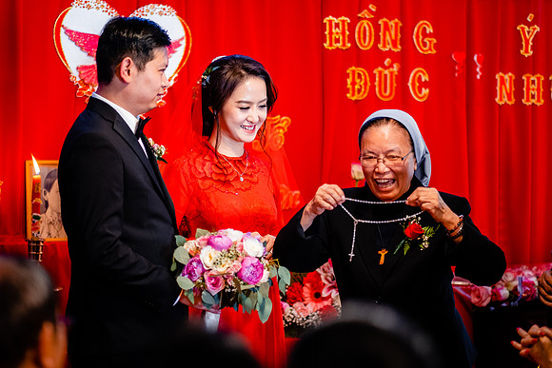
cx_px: 234
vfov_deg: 14.1
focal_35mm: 97
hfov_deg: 21.0
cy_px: 197
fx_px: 1485
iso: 800
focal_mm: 56
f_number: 1.2
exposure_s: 1/160
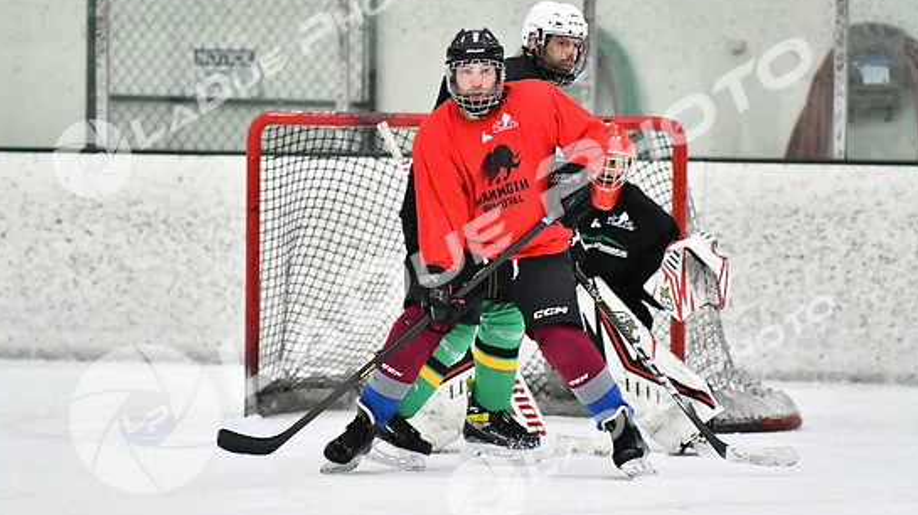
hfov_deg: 6.8
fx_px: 7737
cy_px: 247
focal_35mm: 318
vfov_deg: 3.8
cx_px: 443
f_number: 2.8
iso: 6400
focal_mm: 190
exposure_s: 1/1600
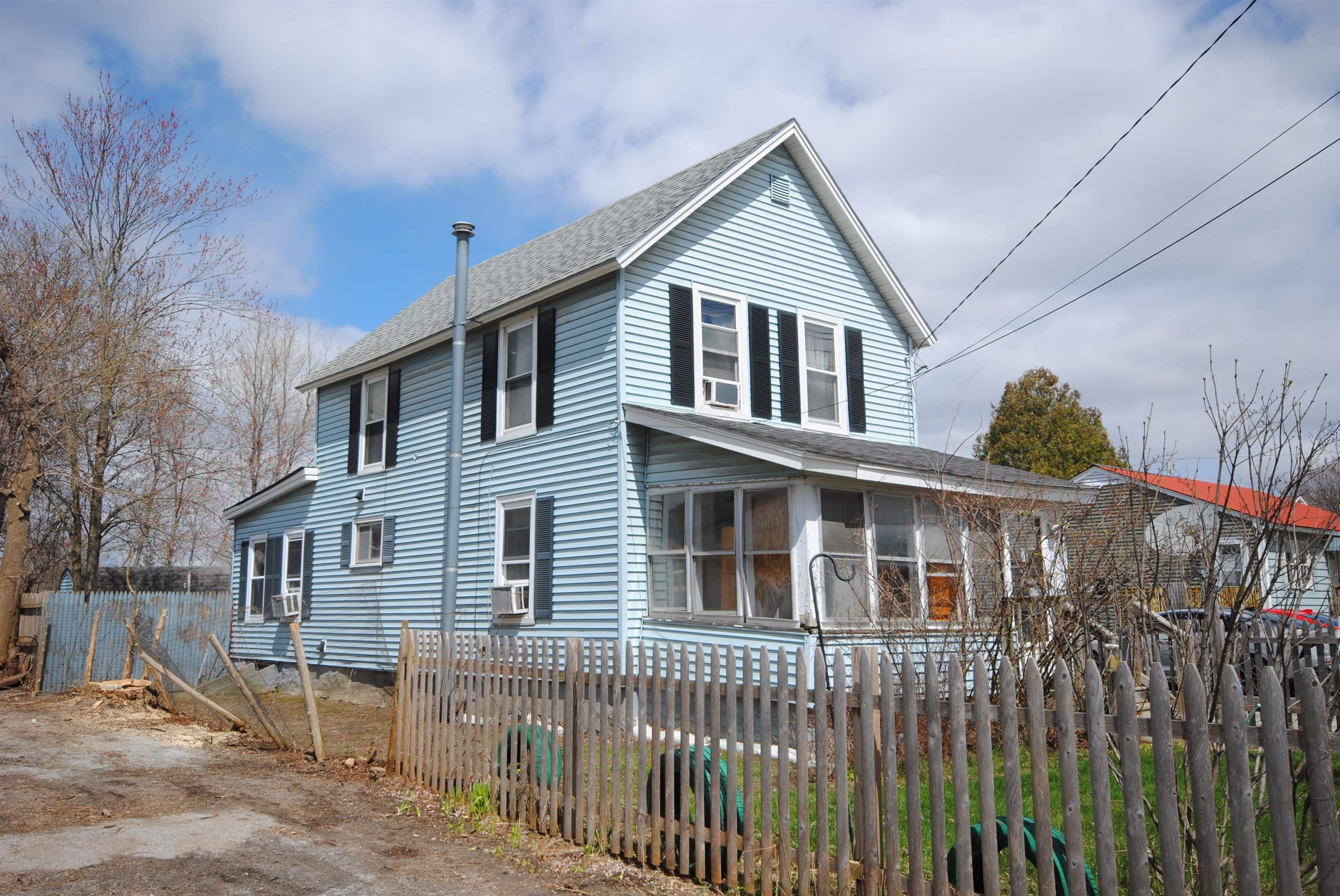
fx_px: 1118
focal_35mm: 30
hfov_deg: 61.9
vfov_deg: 43.7
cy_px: 448
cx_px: 670
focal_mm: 20
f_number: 8
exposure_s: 1/250
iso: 100
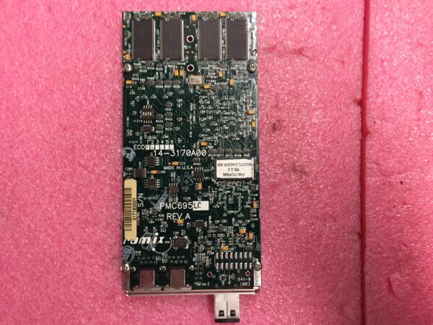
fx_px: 363
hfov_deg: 61.7
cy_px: 162
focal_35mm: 29
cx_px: 216
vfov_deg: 48.2
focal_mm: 4.15
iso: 125
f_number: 2.2
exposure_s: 1/33
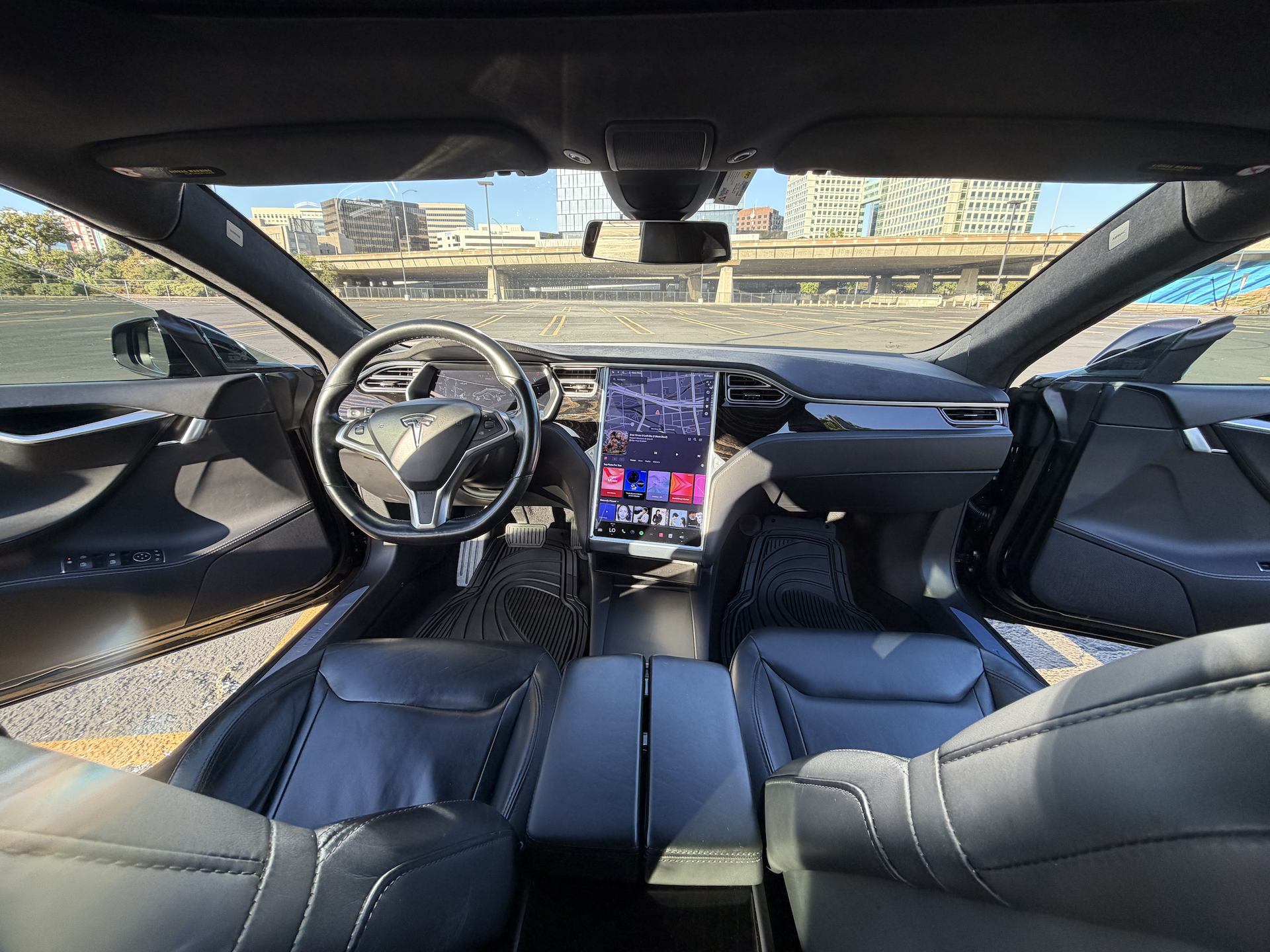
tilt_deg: -20.4
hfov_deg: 102.1
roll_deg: -0.7
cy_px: 476
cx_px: 635
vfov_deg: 85.7
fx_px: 514
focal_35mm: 14
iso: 50
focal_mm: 2.22
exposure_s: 1/121
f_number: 2.2
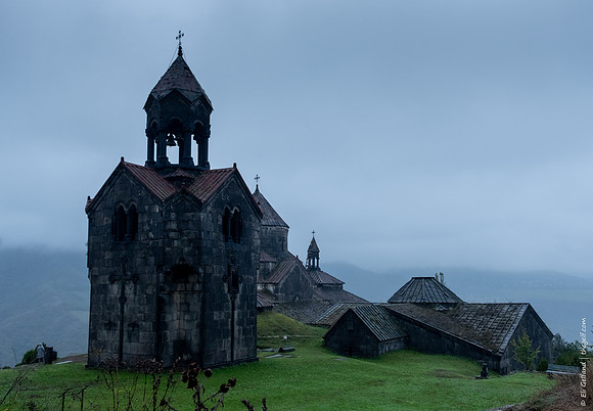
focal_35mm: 33
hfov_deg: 57.2
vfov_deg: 41.4
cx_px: 291
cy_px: 209
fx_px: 544
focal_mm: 20.5
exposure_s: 1/110
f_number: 5
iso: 400
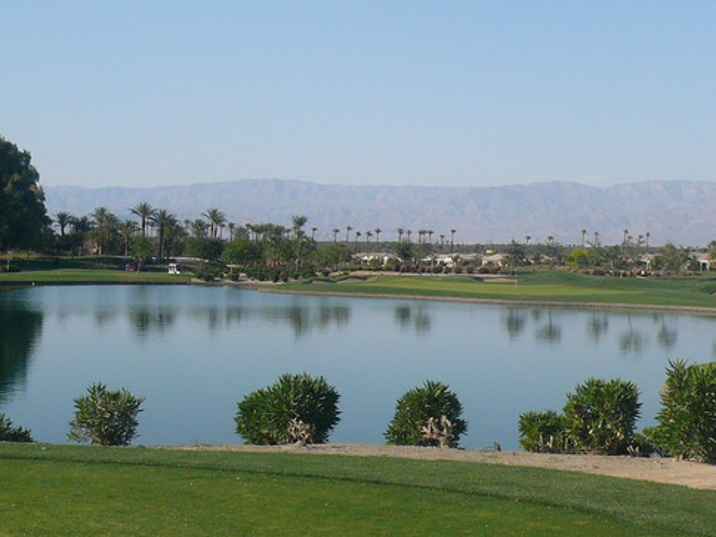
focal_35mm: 78
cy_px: 266
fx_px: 1613
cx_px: 432
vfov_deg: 18.9
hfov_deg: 25.0
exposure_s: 1/200
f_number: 9
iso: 100
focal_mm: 6.4
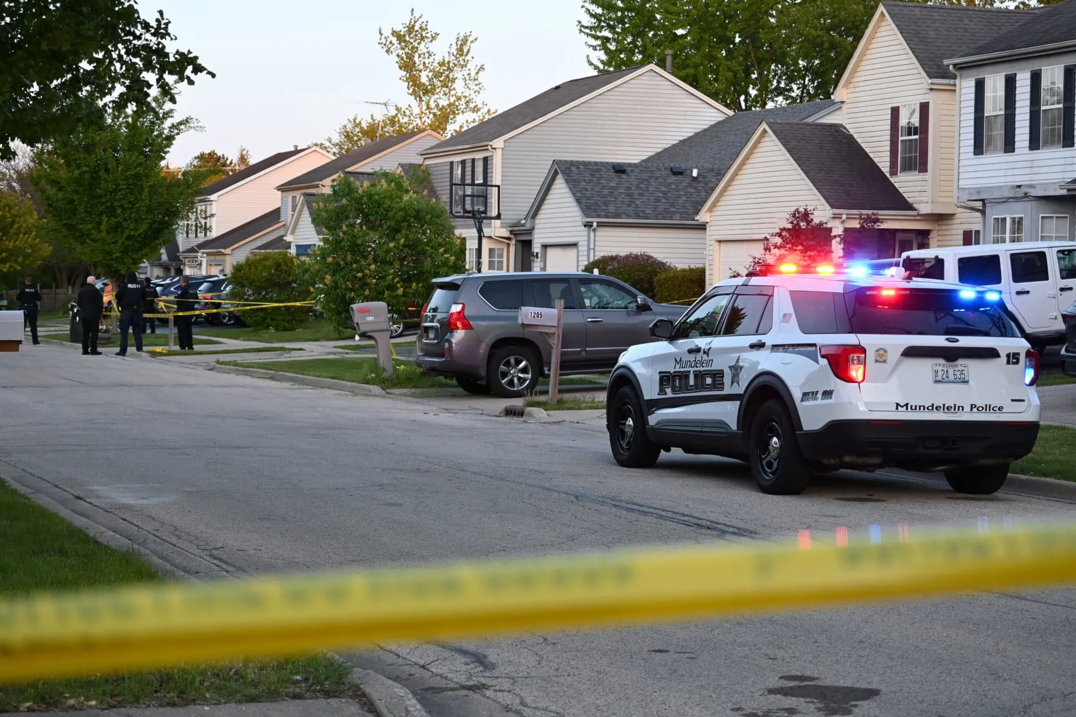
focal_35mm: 78
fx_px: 2331
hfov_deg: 26.0
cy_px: 348
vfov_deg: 17.5
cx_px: 557
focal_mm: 50
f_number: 4.5
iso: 560
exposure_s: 1/125
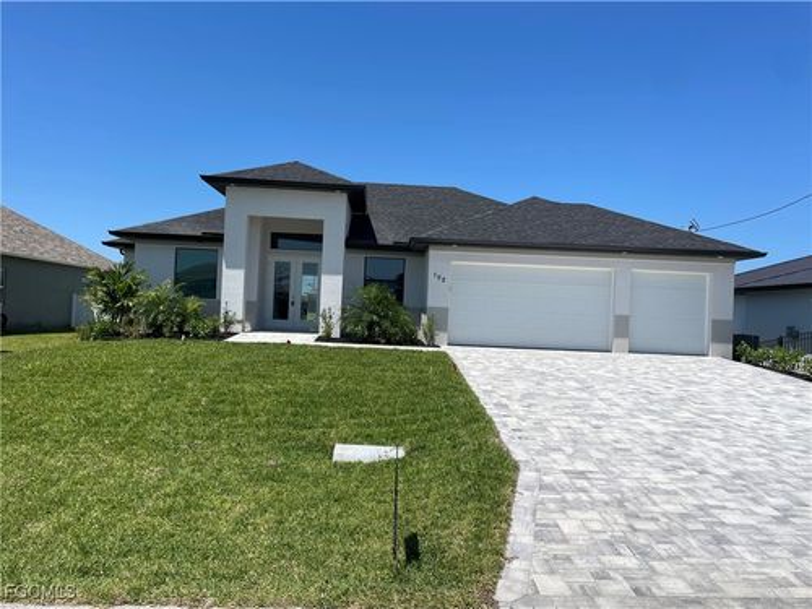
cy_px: 304
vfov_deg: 53.1
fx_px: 610
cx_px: 406
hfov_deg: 67.3
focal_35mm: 26
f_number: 1.6
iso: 32
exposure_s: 1/6135
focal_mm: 4.2
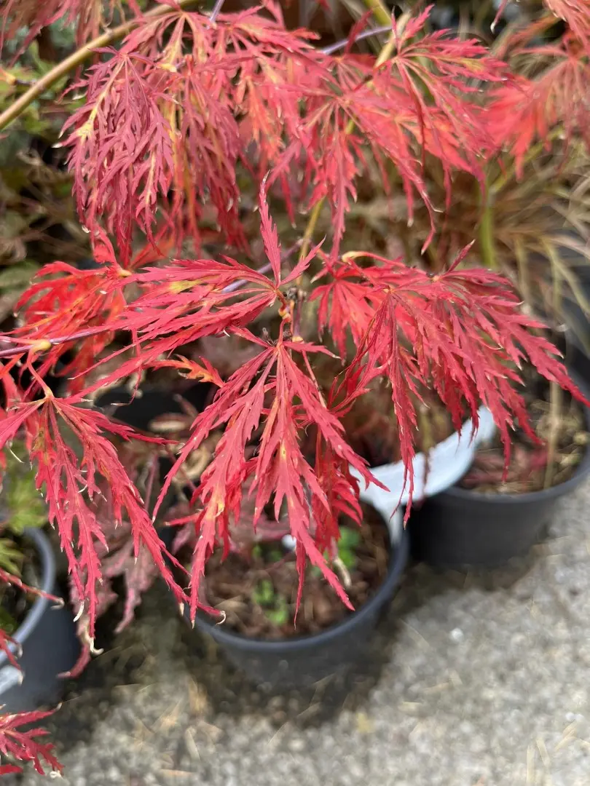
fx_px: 591
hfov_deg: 53.1
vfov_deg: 67.3
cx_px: 295
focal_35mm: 26
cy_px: 393
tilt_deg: -46.2
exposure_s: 1/122
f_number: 1.6
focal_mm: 5.1
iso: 40
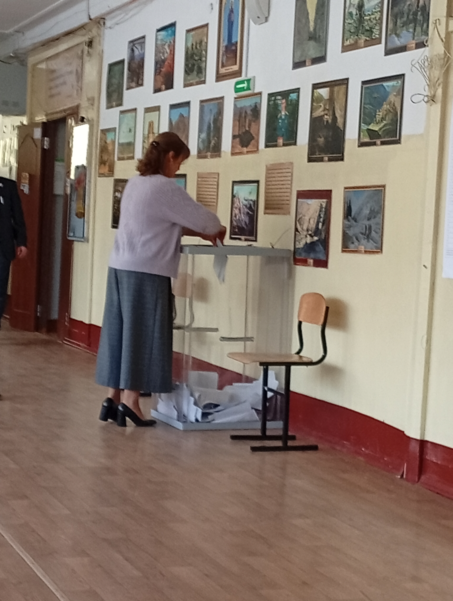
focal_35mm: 89
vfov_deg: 22.0
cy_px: 300
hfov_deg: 16.6
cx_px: 226
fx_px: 1549
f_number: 1.8
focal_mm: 3.98
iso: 154
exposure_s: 1/50
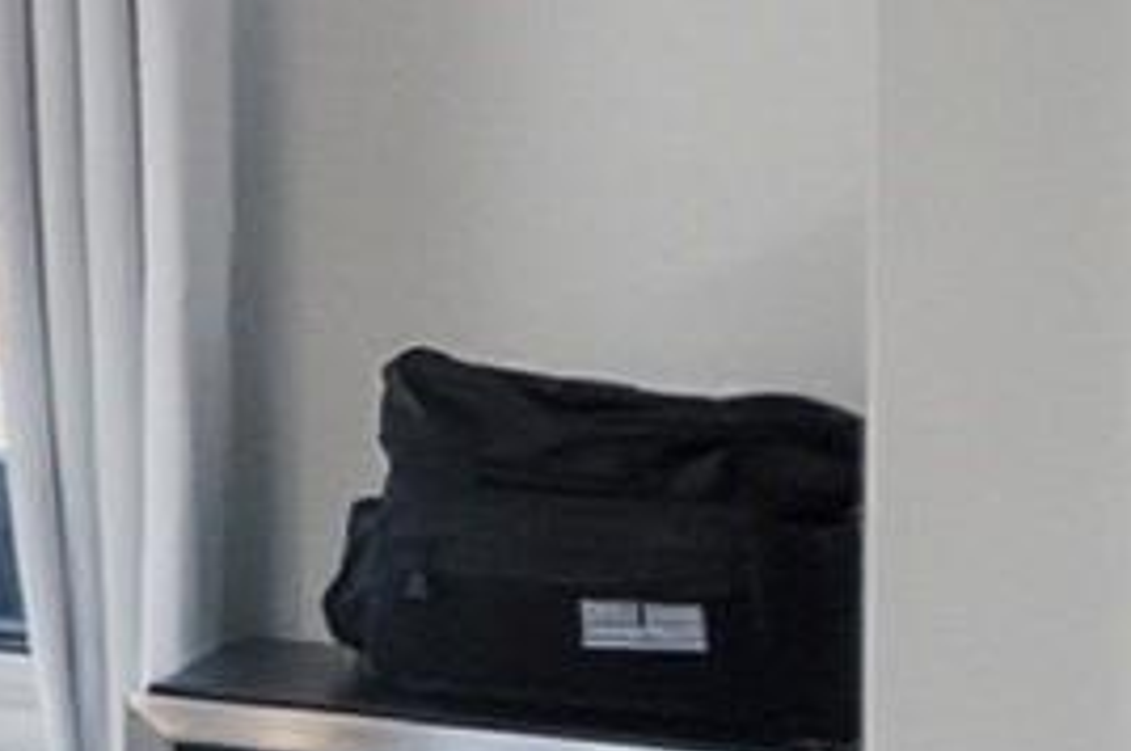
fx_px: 3514
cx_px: -2950
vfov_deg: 12.1
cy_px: 30
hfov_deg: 9.3
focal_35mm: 112
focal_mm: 10
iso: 100
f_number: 4
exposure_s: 1/500
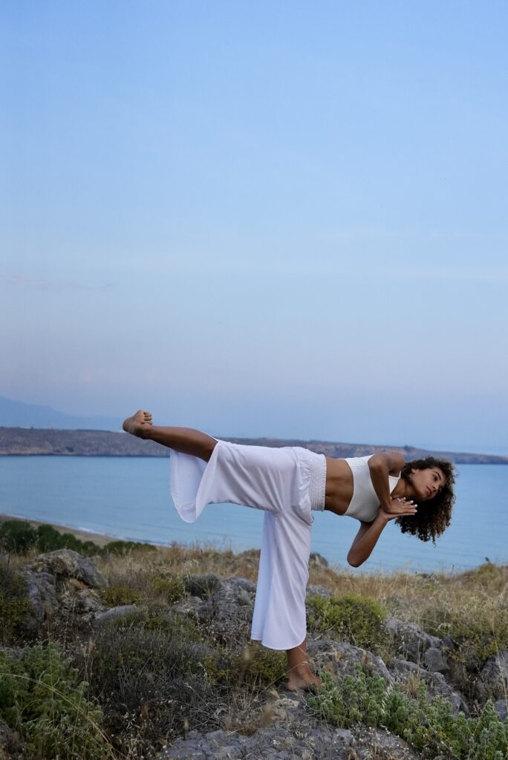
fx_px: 1057
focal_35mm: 50
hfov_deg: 27.0
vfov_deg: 39.6
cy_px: 380
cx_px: 254
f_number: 4.5
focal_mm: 50
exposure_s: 1/8000
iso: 4000
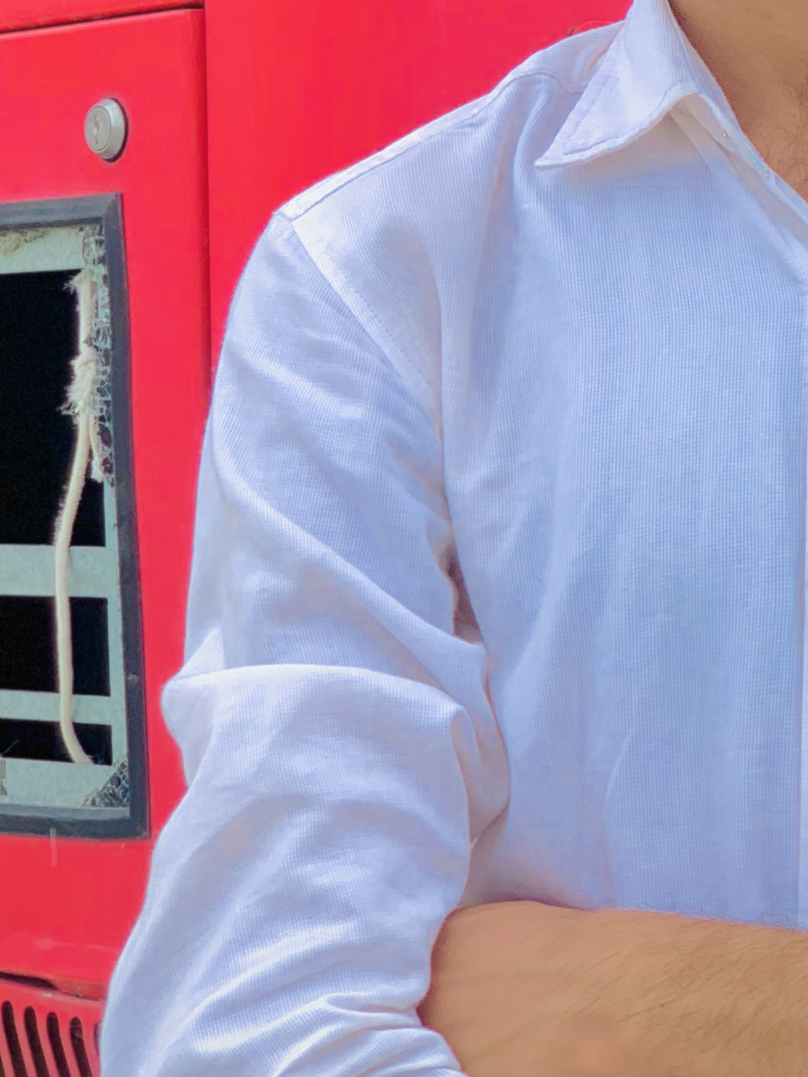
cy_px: 133
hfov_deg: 11.1
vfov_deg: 14.8
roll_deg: +1.1
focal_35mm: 132
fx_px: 4108
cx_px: 826
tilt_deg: +4.2
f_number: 2.4
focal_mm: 6
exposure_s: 1/545
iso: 16
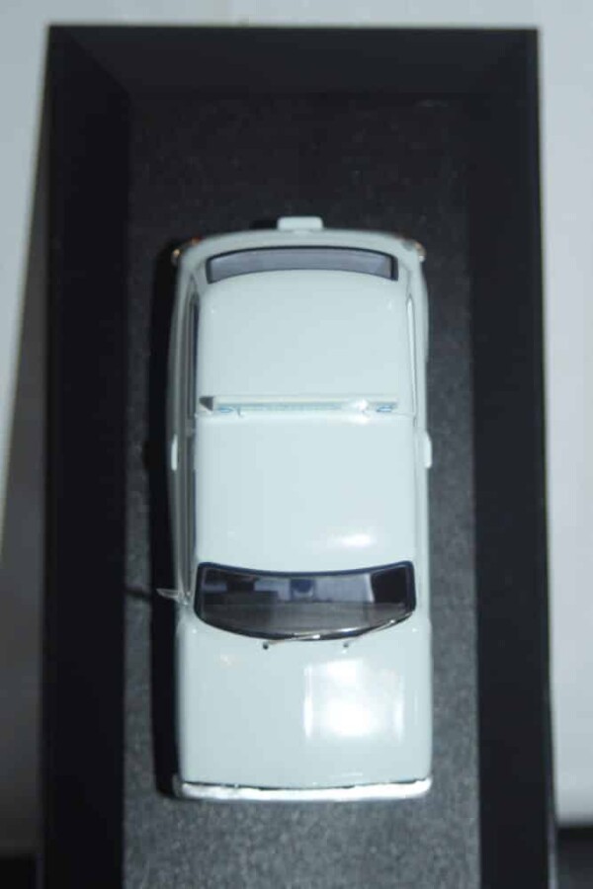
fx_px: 2965
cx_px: 296
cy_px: 444
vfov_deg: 17.1
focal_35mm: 120
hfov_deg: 11.4
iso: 200
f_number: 5.6
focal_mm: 80
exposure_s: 1/60
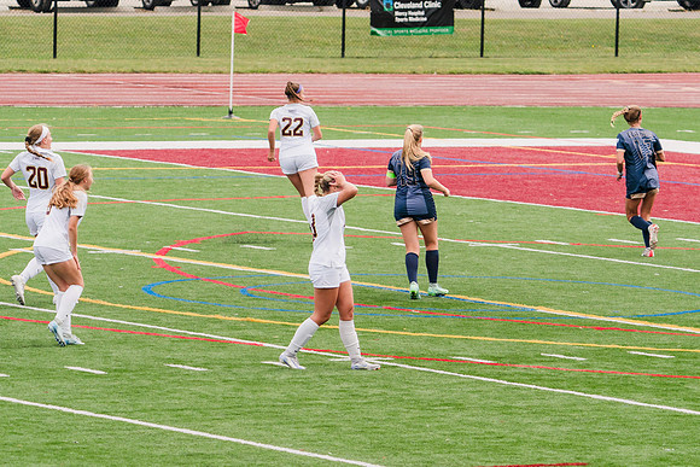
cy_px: 272
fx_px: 6155
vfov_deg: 4.3
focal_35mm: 316
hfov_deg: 6.5
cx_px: 392
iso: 640
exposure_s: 1/1600
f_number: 5.6
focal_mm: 200
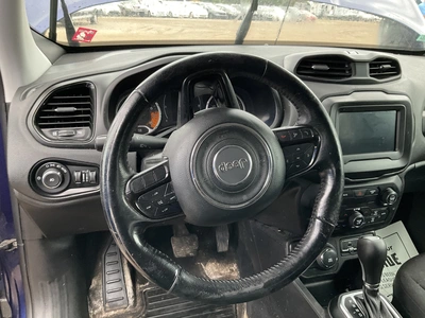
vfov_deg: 48.2
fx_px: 356
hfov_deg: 61.7
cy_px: 159
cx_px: 212
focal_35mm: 29
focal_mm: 3
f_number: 1.8
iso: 80
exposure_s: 1/60
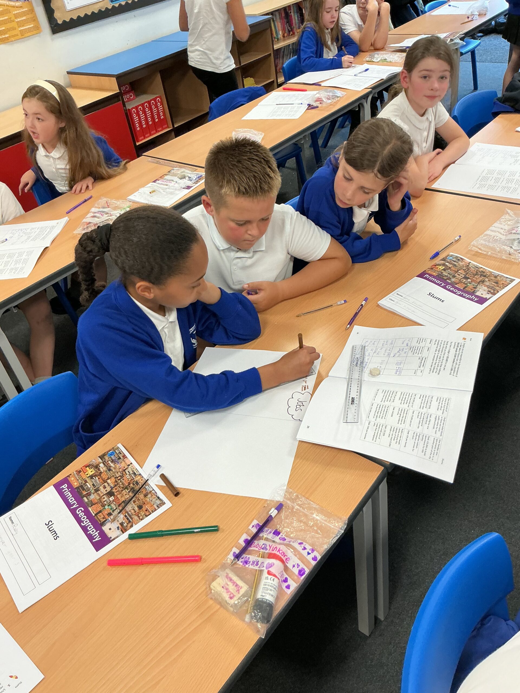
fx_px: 581
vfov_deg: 61.7
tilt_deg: -38.5
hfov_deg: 48.2
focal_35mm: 29
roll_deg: +11.4
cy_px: 346
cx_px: 260
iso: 80
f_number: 1.8
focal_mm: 3
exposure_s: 1/50
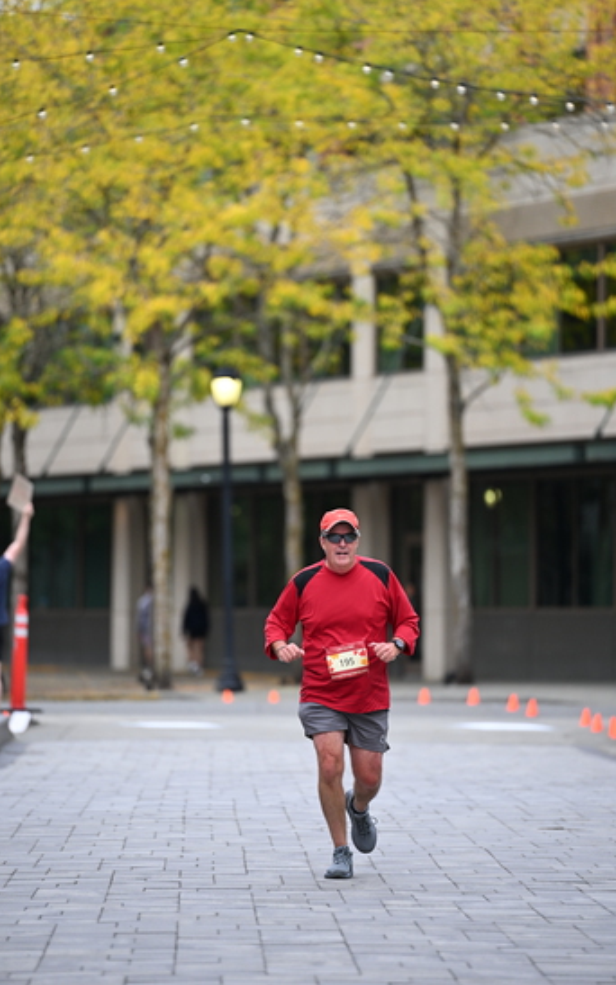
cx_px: 316
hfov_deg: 6.4
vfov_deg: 10.2
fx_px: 5505
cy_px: 492
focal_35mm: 205
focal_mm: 200
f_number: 2.8
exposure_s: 1/1600
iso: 640
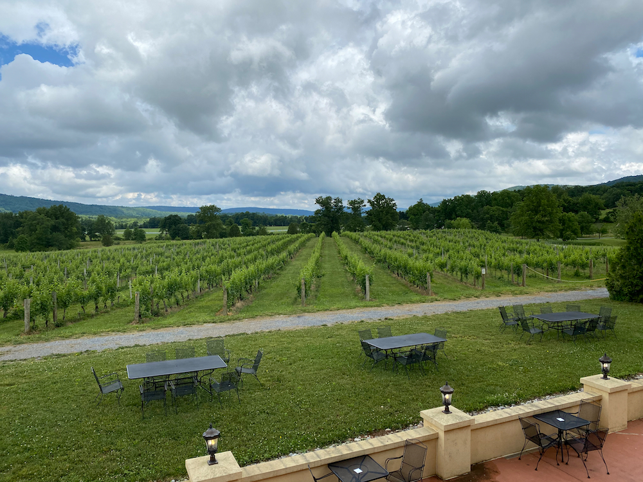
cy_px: 241
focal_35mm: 26
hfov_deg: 67.3
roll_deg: +0.4
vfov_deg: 53.1
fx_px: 483
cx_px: 322
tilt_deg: -3.1
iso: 32
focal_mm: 4.25
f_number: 1.8
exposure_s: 1/3610
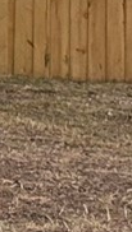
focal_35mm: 459
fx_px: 2843
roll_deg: -0.1
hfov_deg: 2.4
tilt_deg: +3.5
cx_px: -788
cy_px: -232
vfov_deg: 4.6
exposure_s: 1/786
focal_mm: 6.76
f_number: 1.78
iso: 64
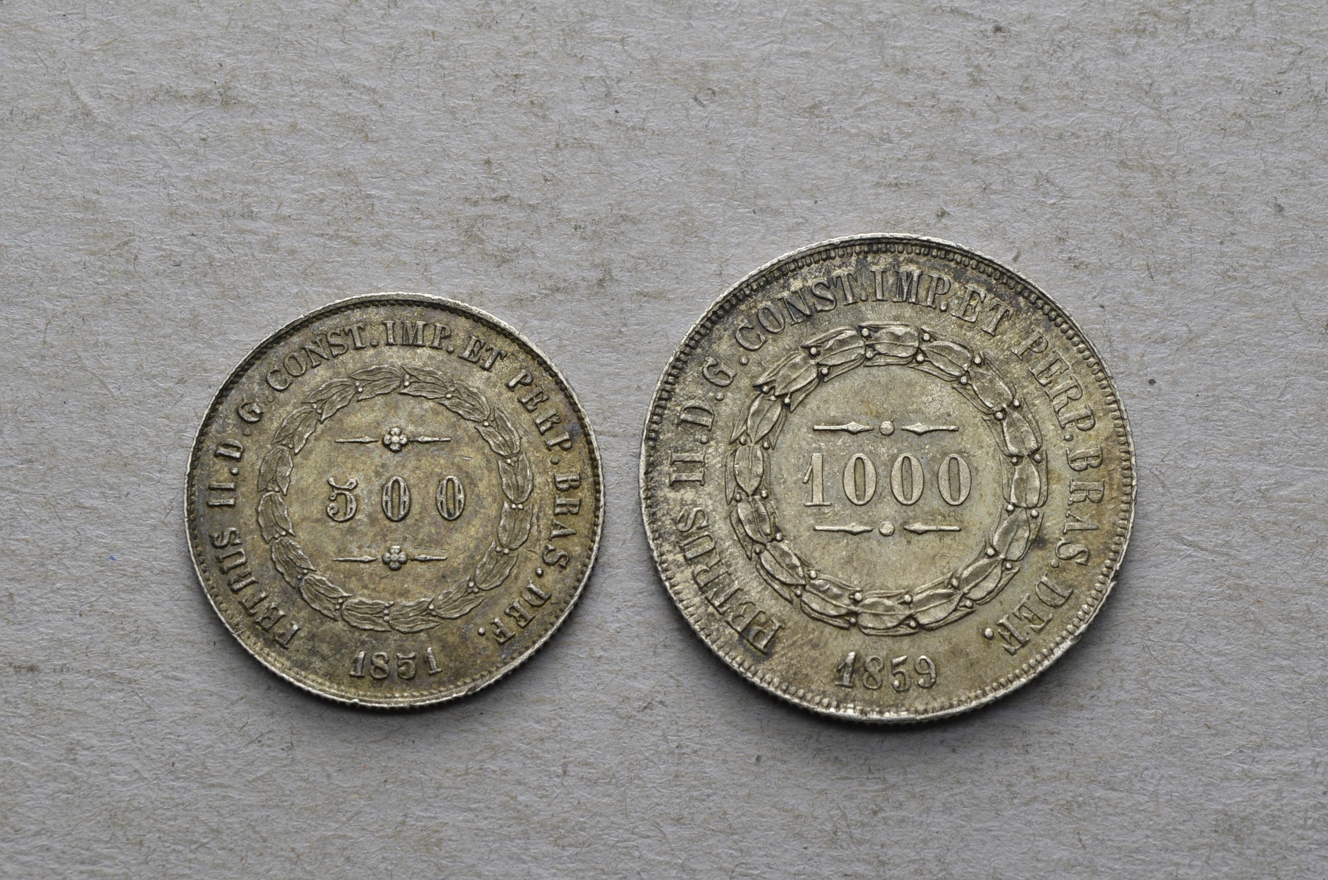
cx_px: 664
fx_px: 3037
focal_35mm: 82
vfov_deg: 16.5
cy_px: 440
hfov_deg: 24.7
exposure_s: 1/250
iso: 400
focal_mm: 55
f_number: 14
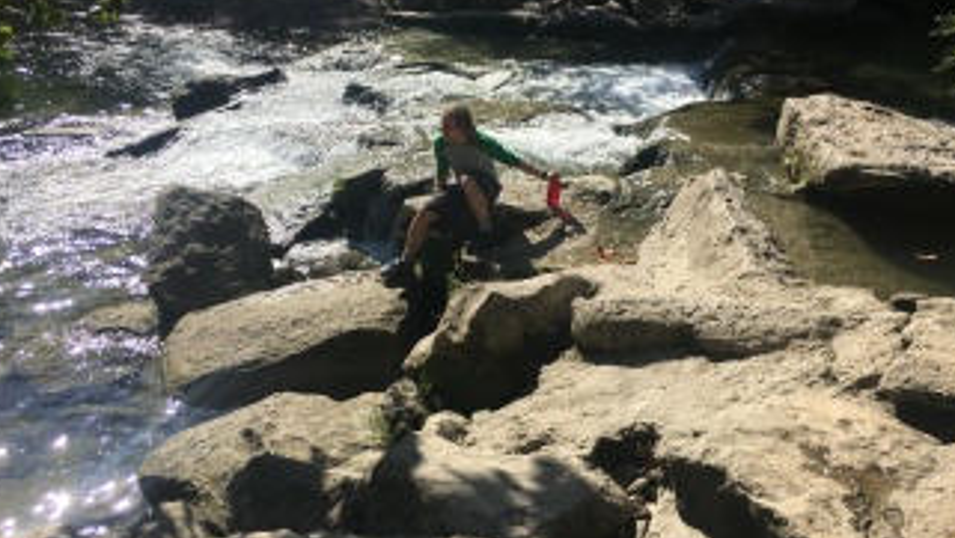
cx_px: 497
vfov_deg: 32.9
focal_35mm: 36
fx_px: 912
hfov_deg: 55.2
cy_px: 268
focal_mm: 4.15
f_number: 2.2
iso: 25
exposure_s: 1/2564
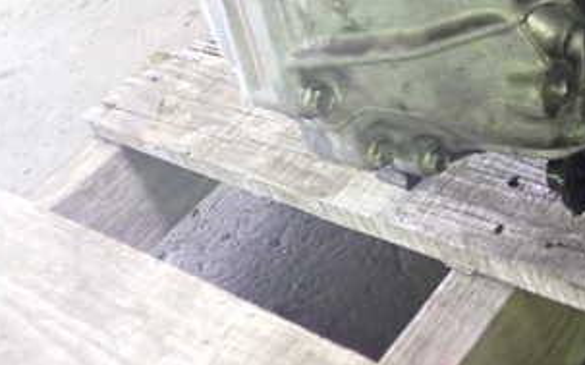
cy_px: -31
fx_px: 1004
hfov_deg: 31.4
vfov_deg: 19.8
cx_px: 494
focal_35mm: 63
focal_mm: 5.4
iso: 800
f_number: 2.3
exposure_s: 1/15
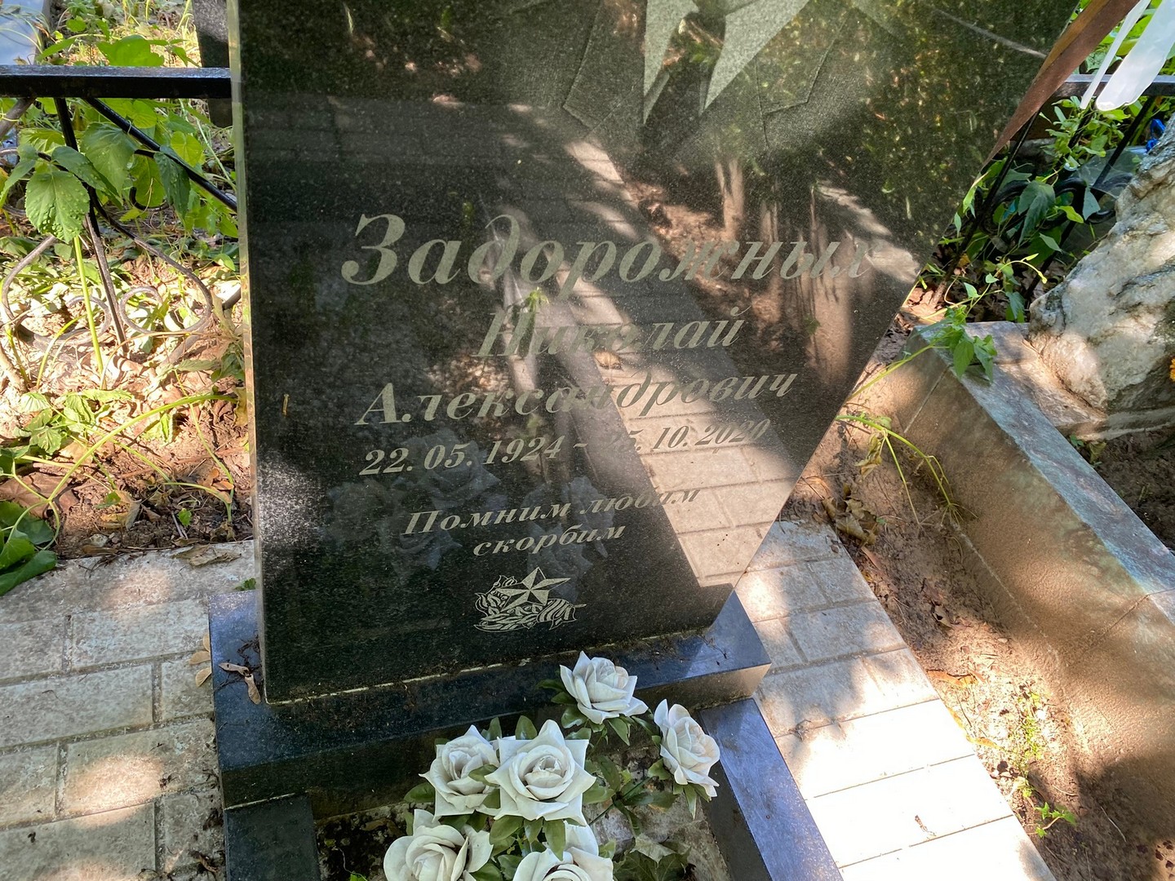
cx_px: 588
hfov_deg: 67.3
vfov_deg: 53.1
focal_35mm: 26
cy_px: 440
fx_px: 883
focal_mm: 4.25
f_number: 1.8
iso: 64
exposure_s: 1/121
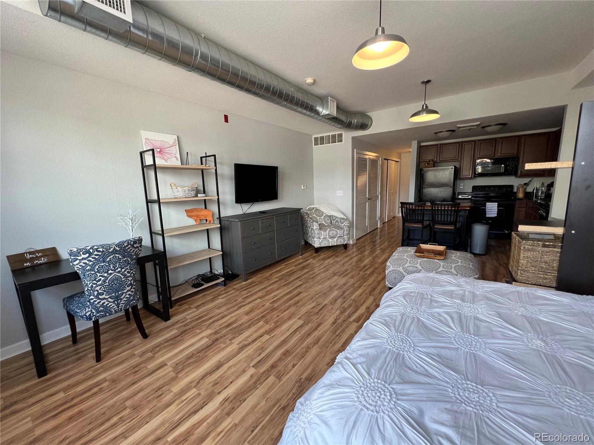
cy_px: 222
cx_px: 297
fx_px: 223
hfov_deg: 106.2
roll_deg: +2.1
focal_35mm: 13
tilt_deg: -9.5
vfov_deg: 89.9
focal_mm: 1.57
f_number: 1.8
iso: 200
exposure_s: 1/120
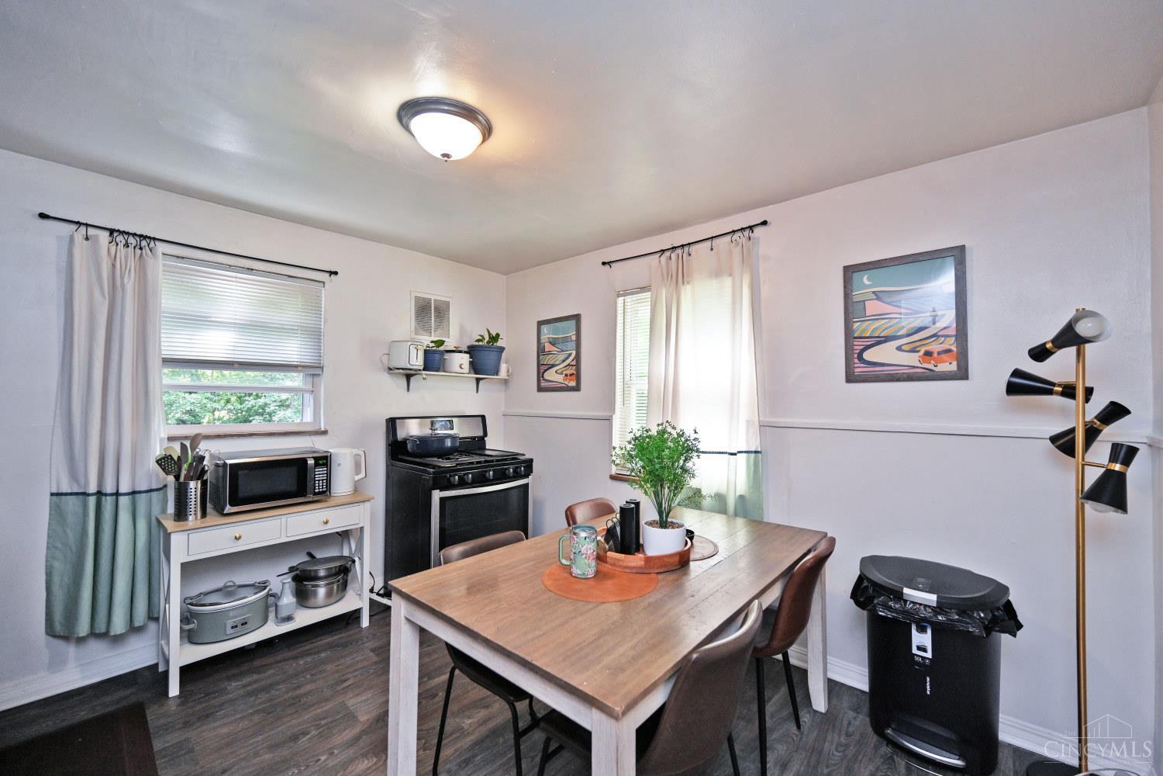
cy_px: 388
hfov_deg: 104.3
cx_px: 582
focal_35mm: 14
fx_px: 452
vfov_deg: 81.2
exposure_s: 1/60
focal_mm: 14
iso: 360
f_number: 4
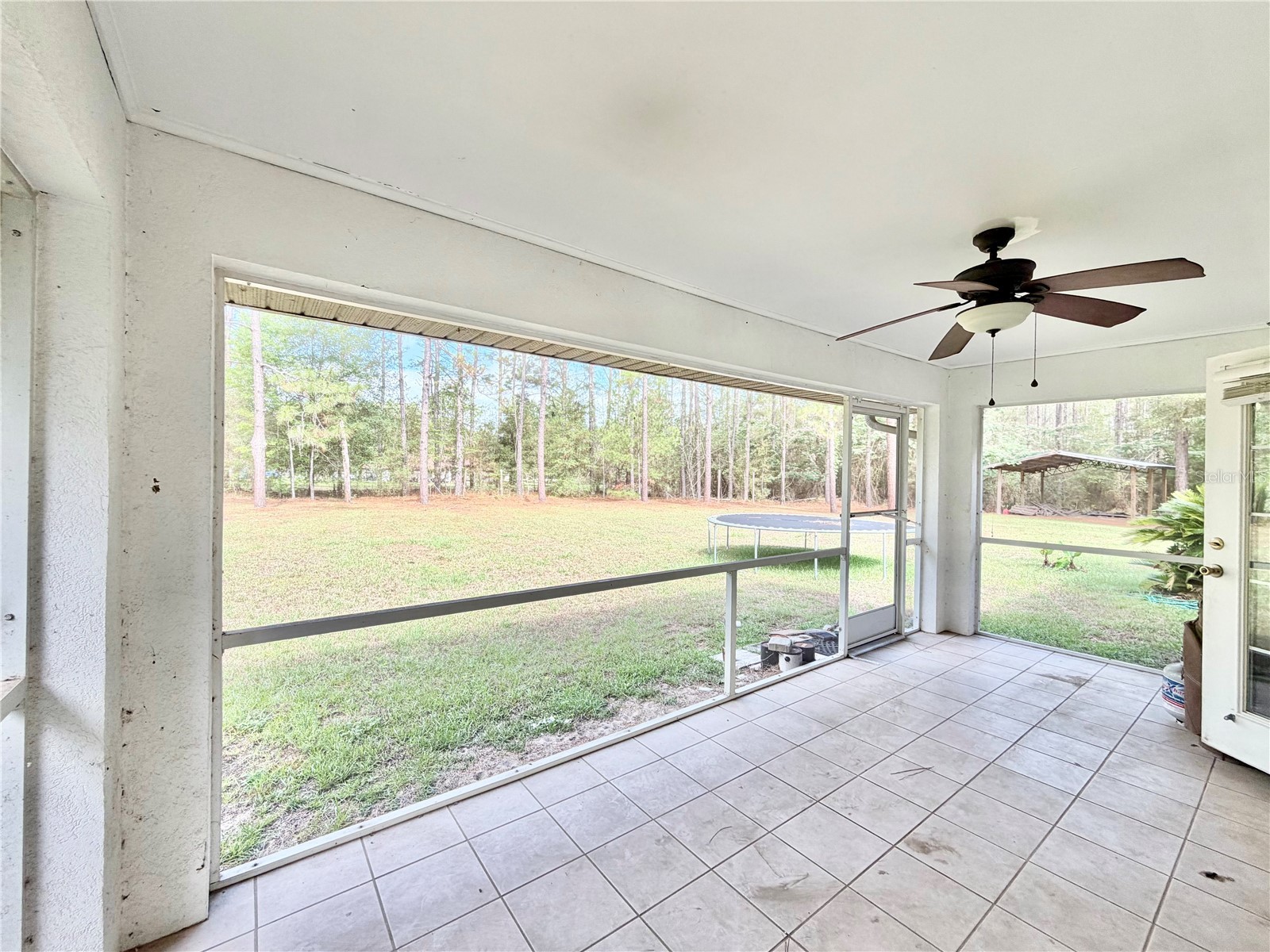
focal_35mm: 14
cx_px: 635
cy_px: 476
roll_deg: -0.1
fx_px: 514
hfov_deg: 102.1
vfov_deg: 85.7
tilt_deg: -1.1
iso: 40
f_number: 2.2
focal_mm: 2.22
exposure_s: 1/121
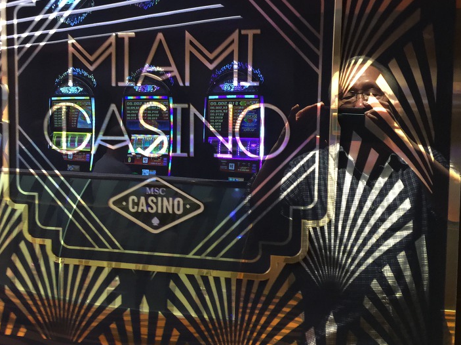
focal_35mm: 39
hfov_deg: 47.7
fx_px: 519
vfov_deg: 36.7
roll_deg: -0.8
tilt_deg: -5.1
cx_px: 195
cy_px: 157
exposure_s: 1/4
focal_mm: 4.15
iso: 64
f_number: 2.2
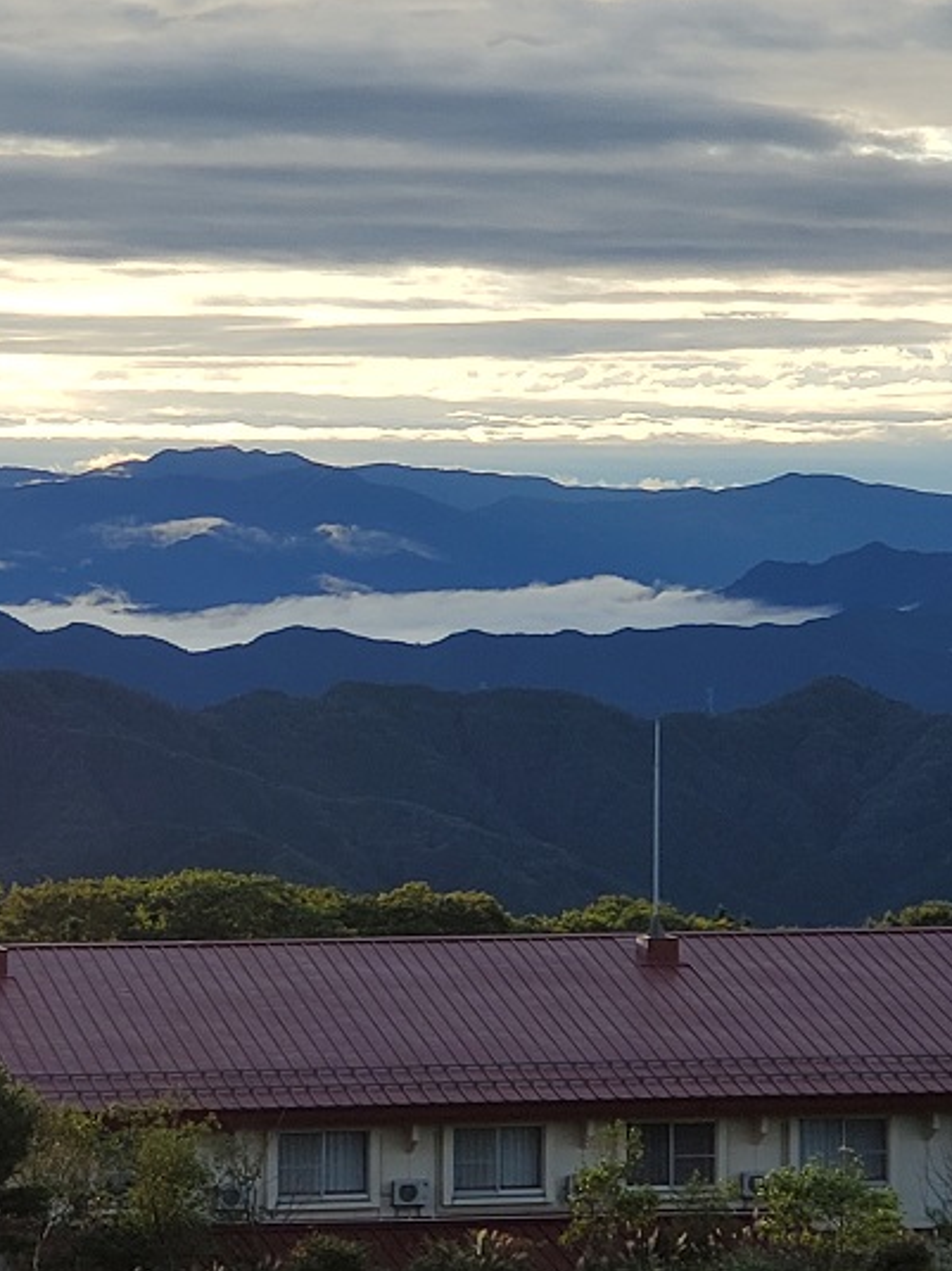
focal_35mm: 70
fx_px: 2568
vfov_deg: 27.8
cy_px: 632
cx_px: 147
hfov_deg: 20.7
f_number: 2.4
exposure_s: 1/554
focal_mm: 6
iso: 50
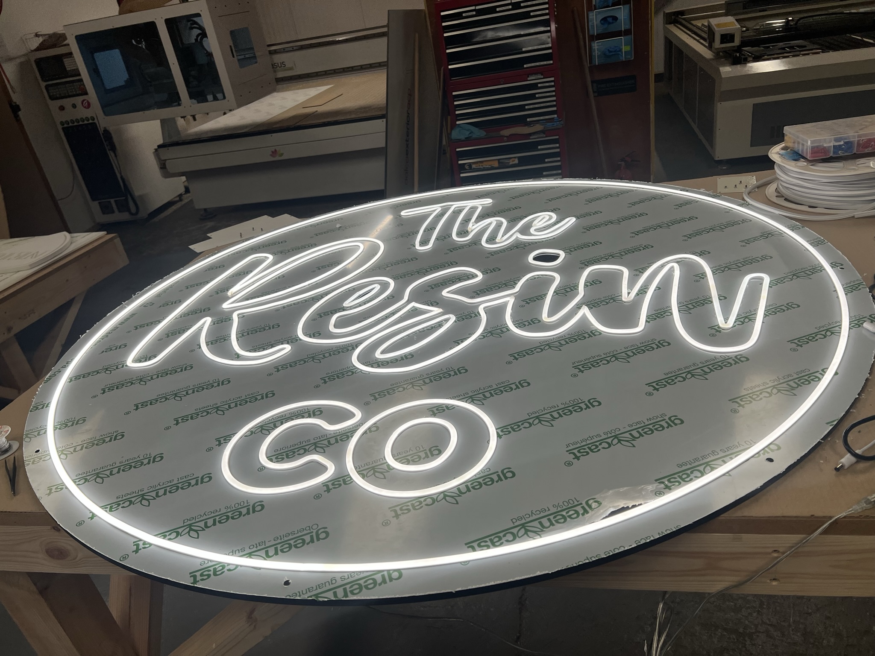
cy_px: 328
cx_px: 438
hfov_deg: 67.3
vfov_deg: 53.1
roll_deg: +10.4
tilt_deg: -27.5
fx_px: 657
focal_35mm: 26
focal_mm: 5.7
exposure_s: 1/264
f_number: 1.5
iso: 40
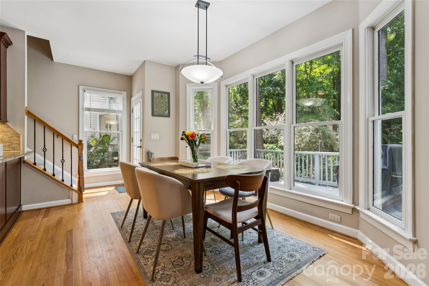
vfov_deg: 72.7
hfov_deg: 95.7
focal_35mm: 16
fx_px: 194
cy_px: 143
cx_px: 214
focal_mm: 16.3
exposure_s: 1/3.33
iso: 100
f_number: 13
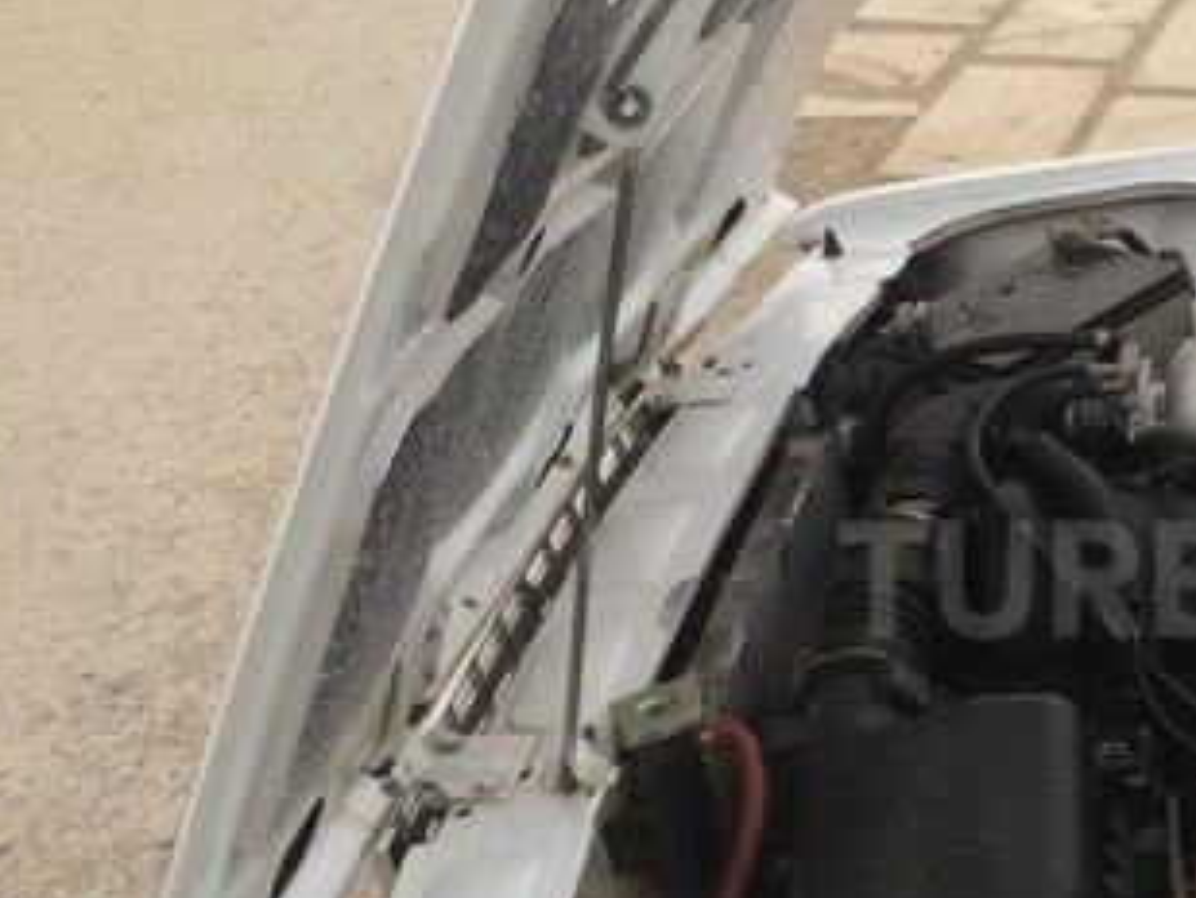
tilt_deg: -29.2
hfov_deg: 28.9
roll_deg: +0.2
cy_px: 579
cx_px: 1235
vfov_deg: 23.6
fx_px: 2143
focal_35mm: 62
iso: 50
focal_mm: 4.15
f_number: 2.2
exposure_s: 1/100
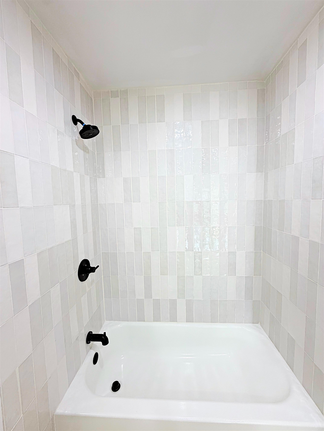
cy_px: 216
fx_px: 175
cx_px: 162
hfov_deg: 85.7
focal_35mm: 14
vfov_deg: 102.1
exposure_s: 1/120
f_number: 2.2
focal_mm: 2.22
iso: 160
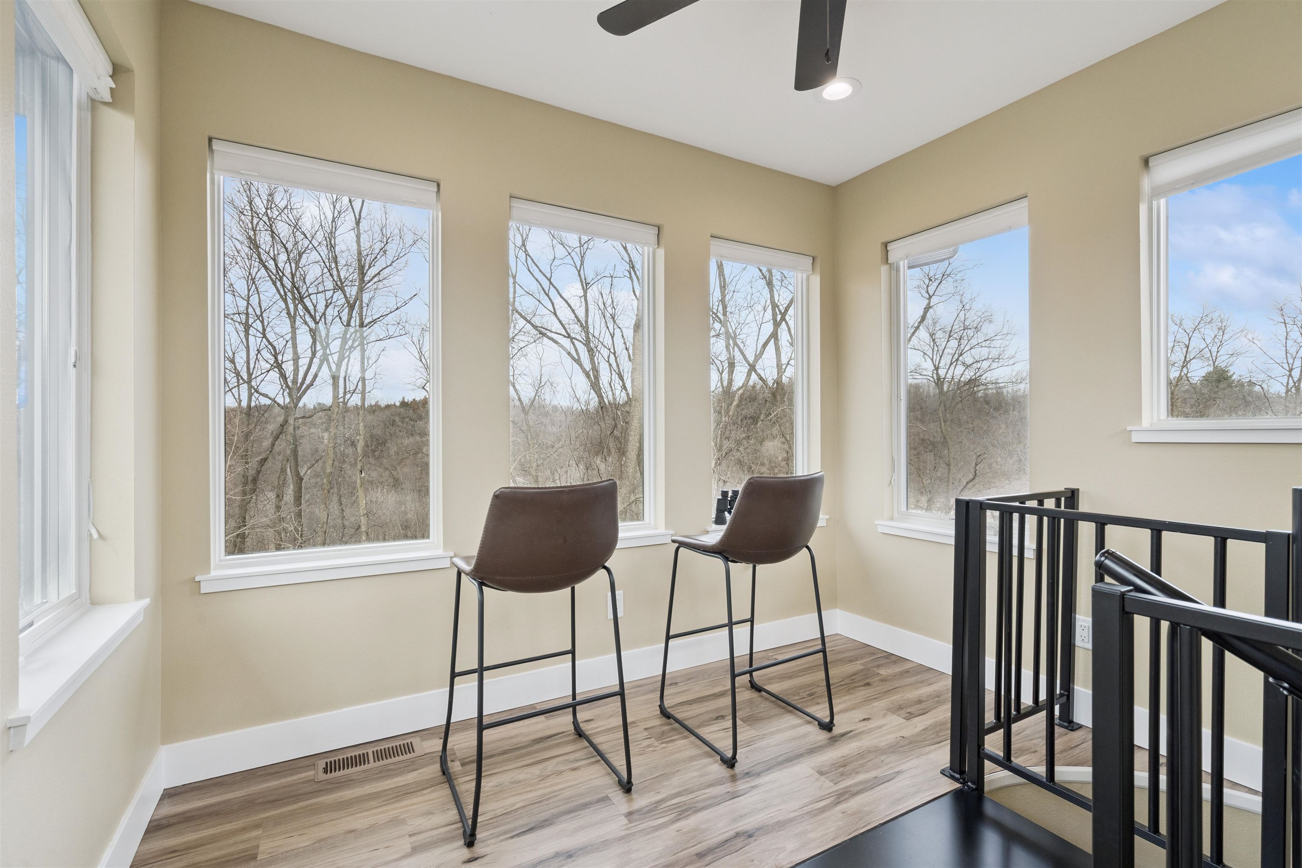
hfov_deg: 96.7
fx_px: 579
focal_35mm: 16
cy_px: 434
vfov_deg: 73.7
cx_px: 651
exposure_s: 1/320
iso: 800
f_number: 10
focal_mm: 16
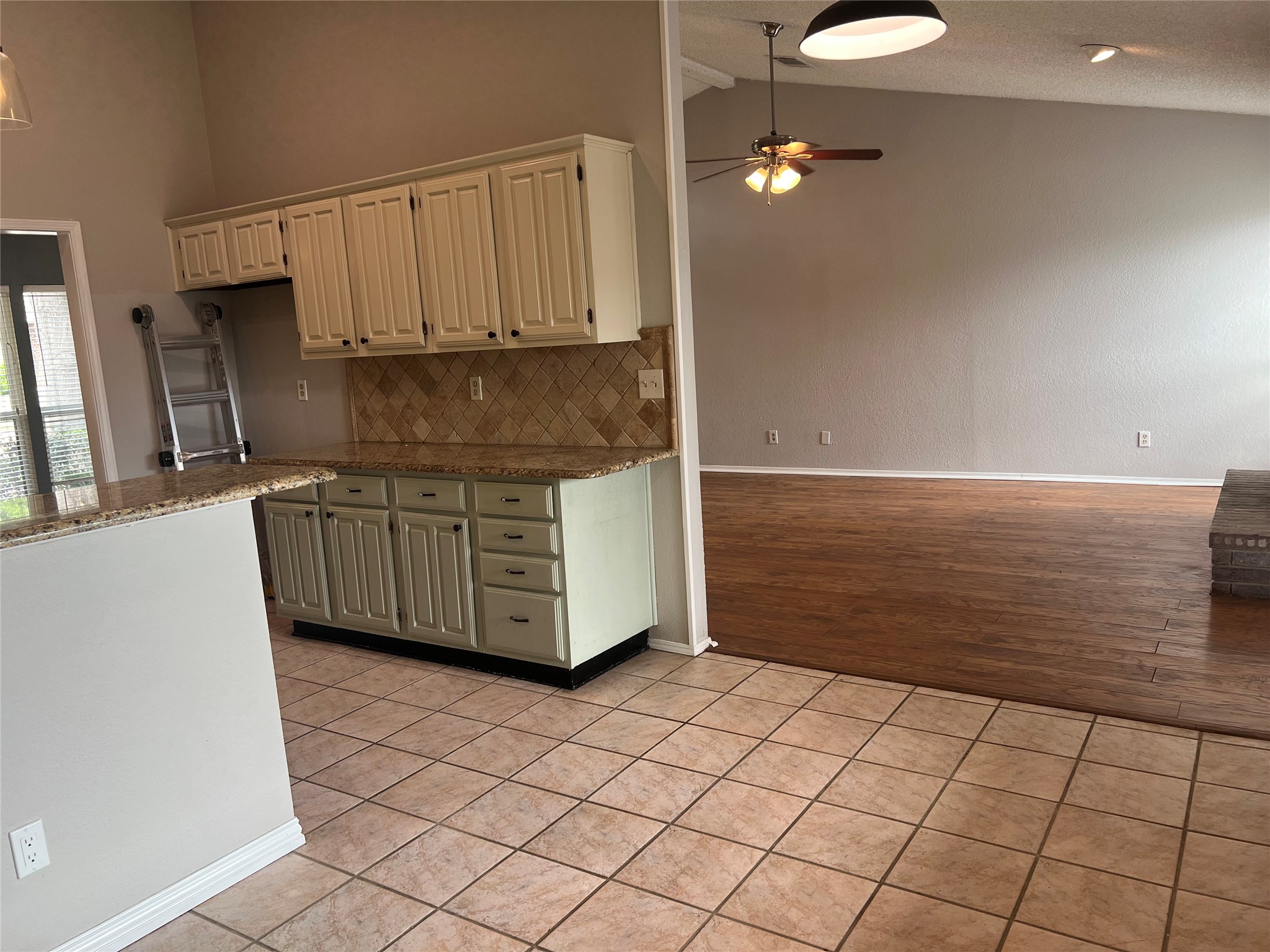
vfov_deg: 53.1
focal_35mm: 26
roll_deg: +3.1
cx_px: 635
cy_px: 476
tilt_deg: -9.2
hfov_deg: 67.3
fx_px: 954
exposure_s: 1/62
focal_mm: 5.7
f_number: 1.5
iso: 40
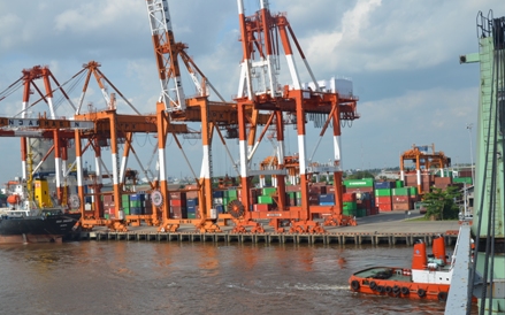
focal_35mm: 53
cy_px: 168
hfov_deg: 38.2
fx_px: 729
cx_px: 253
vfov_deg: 24.4
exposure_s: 1/250
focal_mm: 34
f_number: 8
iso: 100
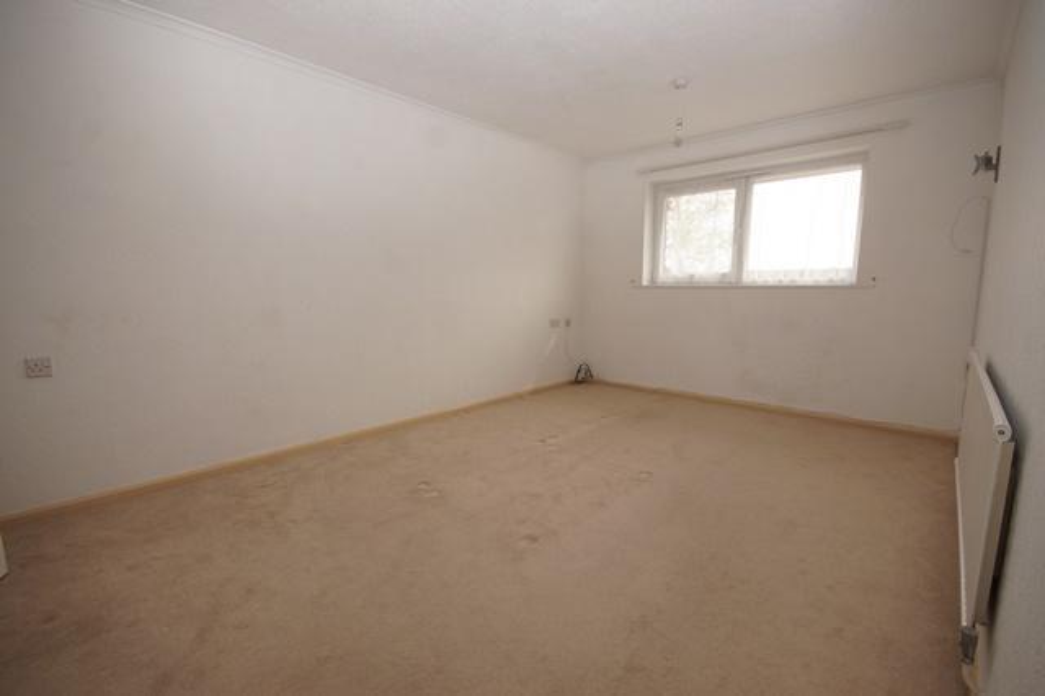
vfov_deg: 77.3
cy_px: 348
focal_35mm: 15
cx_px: 522
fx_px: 435
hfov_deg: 100.4
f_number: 7.1
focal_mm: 10
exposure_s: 1/60
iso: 320
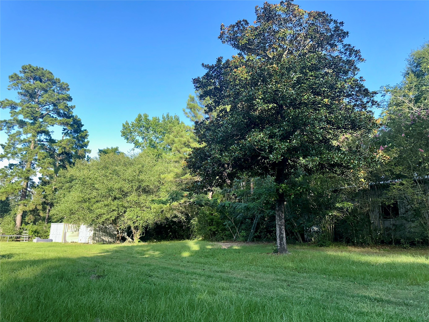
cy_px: 161
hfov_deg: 71.6
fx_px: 297
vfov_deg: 56.8
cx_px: 214
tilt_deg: +14.0
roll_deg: -0.9
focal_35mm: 24
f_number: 1.78
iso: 64
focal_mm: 6.86
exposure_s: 1/1256
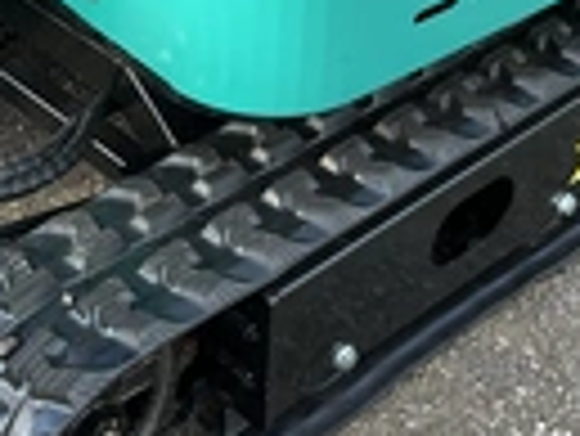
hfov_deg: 21.3
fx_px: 1509
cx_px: 72
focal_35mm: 90
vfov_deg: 16.4
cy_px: 112
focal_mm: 3
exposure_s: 1/170
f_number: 1.8
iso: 20
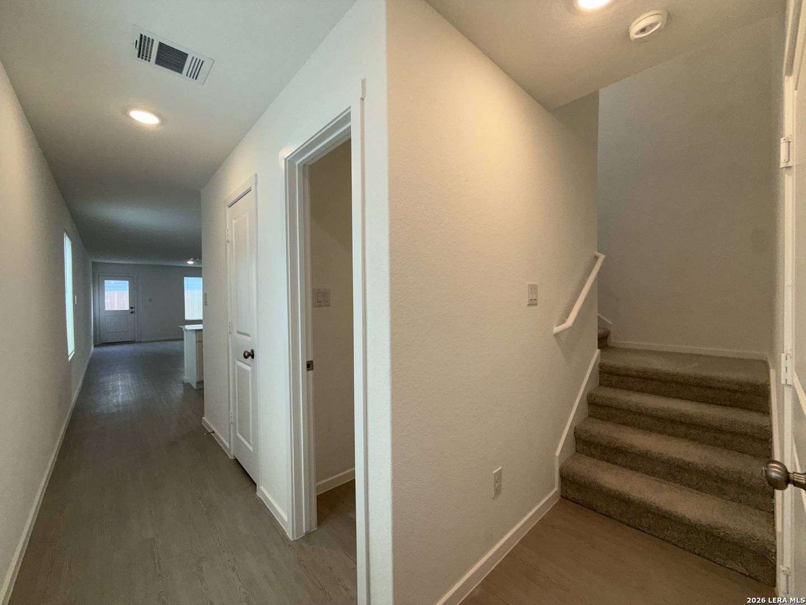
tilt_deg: -0.1
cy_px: 302
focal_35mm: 14
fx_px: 326
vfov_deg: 85.7
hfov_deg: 102.1
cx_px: 403
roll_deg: +0.5
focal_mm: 2.22
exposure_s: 1/122
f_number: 2.2
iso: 40
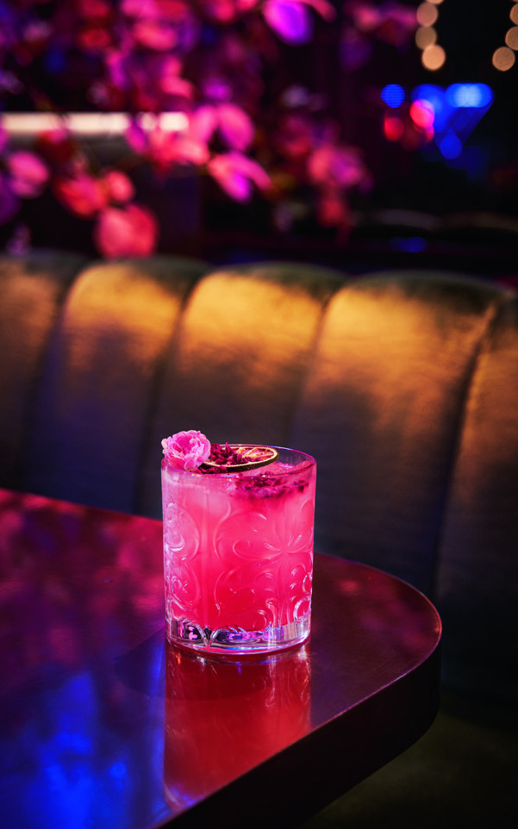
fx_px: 1288
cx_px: 257
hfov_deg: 22.7
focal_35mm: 57
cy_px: 443
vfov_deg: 35.7
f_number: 9
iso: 640
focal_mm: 52
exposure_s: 1/4
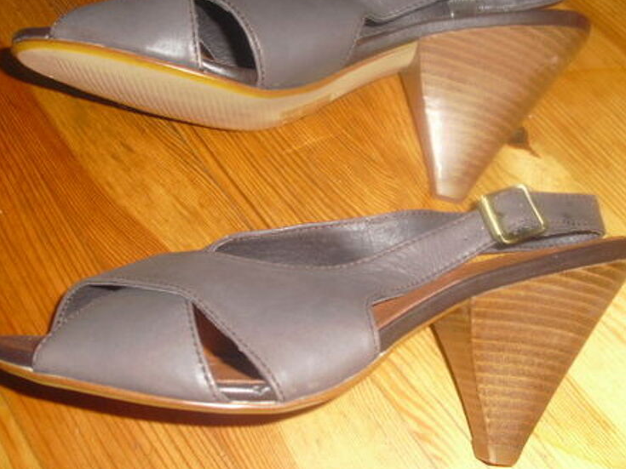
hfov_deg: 38.9
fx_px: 886
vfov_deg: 29.6
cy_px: 208
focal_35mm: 49
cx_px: 289
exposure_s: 1/60
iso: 100
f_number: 3.1
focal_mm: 6.3
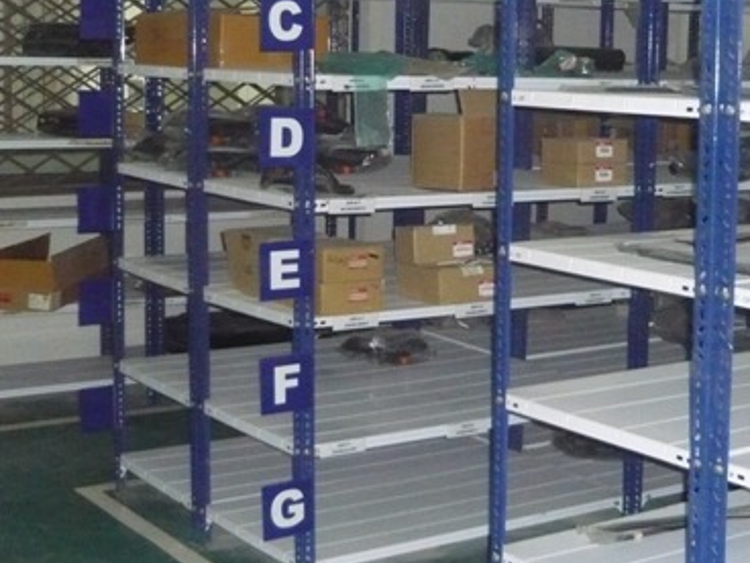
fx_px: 1430
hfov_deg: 29.4
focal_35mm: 66
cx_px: 424
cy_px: 210
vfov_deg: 22.2
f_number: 3.2
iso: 640
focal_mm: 6.2
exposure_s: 1/30
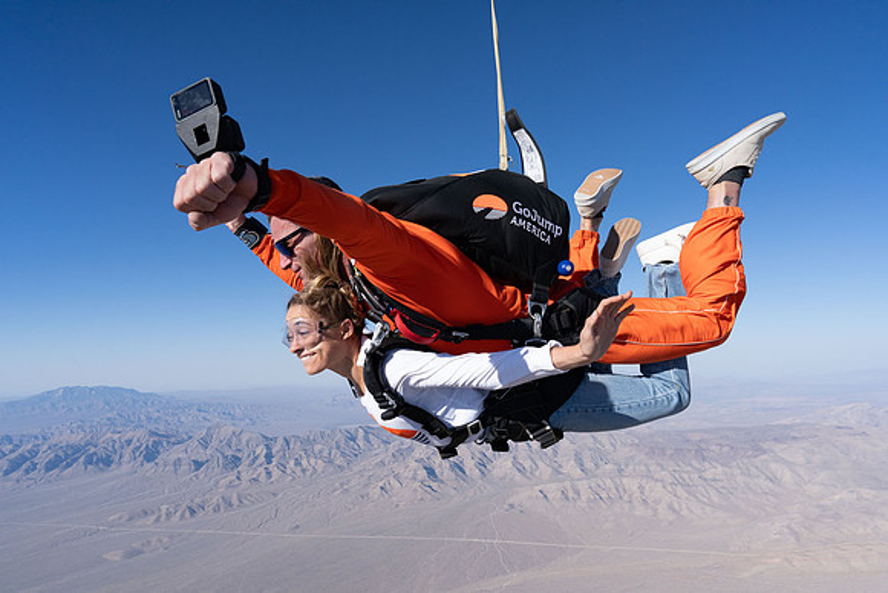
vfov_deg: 53.2
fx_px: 592
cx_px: 444
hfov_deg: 73.7
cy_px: 296
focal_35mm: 24
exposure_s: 1/2000
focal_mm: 24
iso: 800
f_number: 10
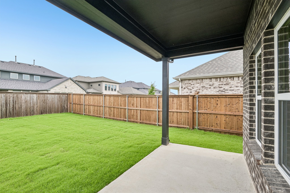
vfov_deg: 72.0
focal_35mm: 16
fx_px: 133
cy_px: 96
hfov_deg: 95.0
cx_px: 145
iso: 400
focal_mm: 16.5
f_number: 8
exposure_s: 1/640
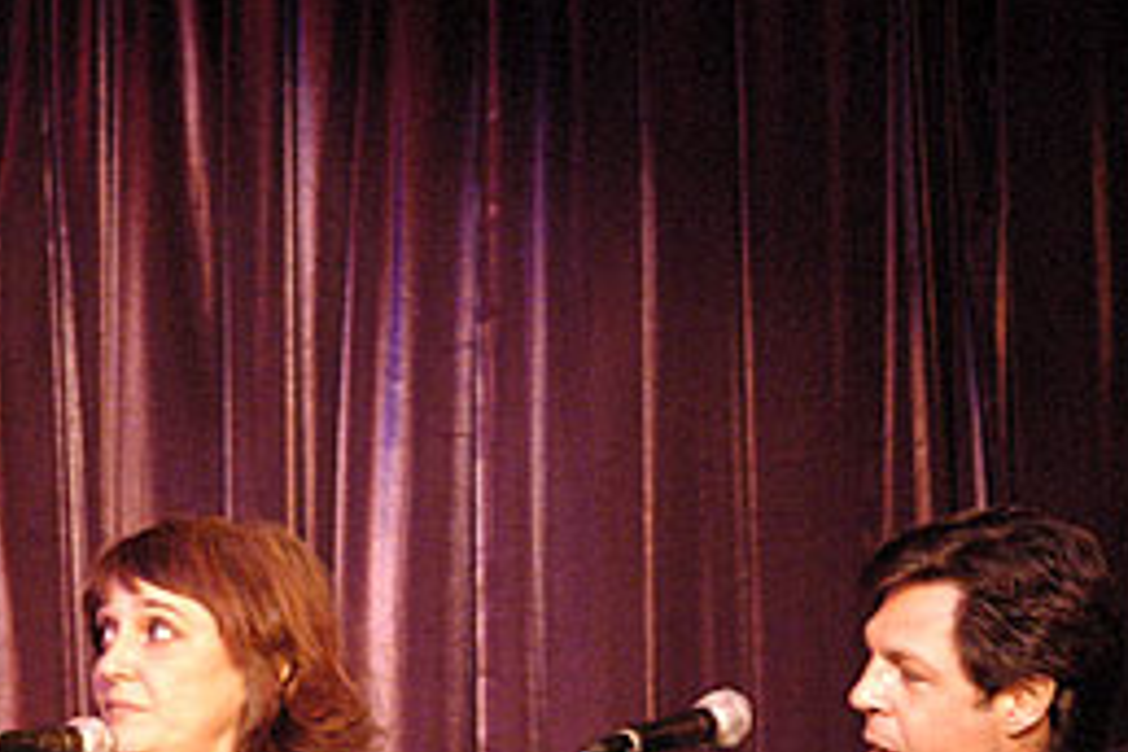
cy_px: 708
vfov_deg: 5.8
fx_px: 7457
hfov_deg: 8.6
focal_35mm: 238
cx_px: 219
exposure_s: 1/80
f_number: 4.5
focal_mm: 82
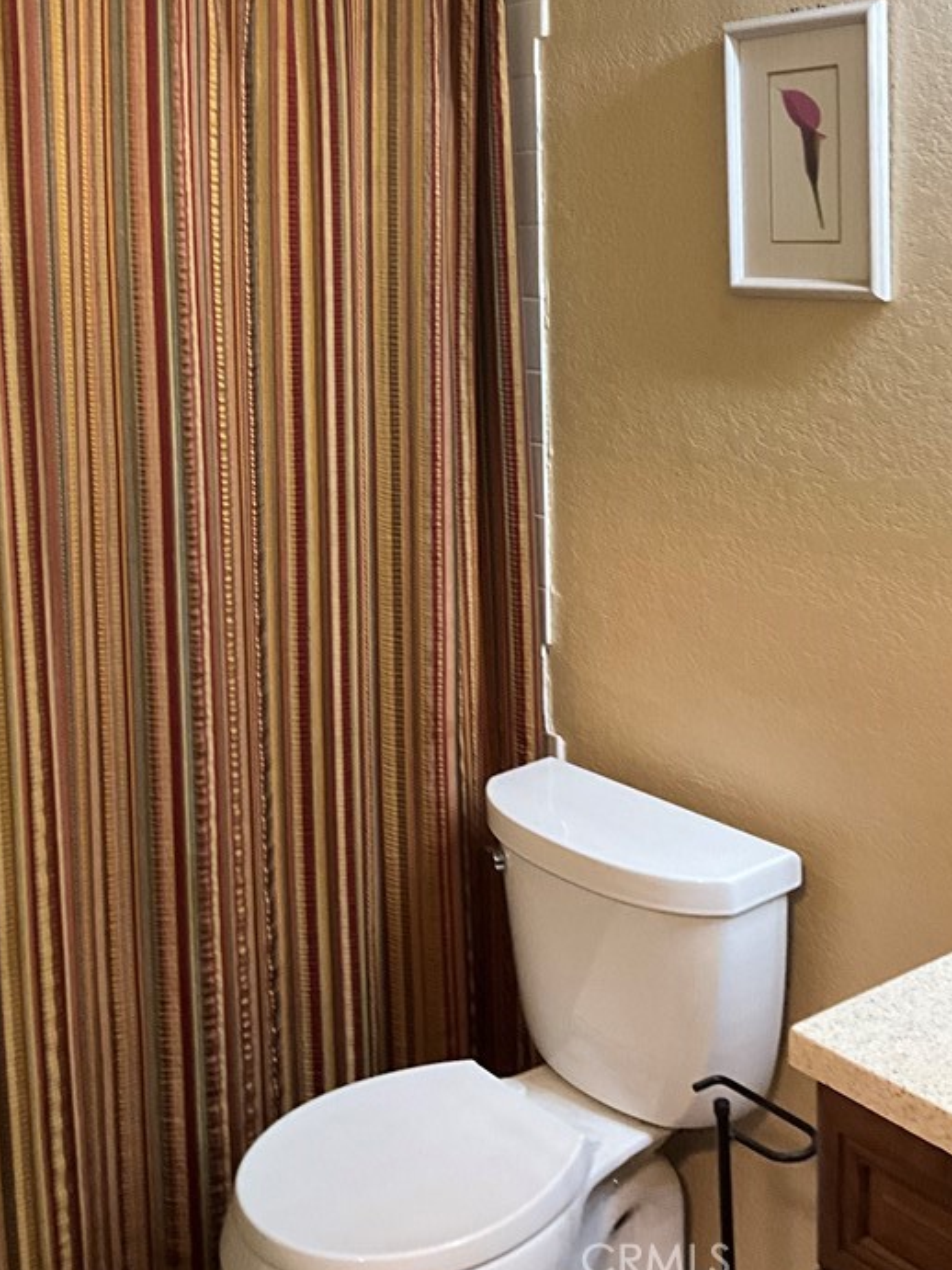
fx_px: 1577
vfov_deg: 42.7
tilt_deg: -1.4
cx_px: 384
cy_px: 346
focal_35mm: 43
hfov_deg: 33.5
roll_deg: +2.6
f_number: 1.8
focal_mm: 3
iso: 250
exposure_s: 1/60
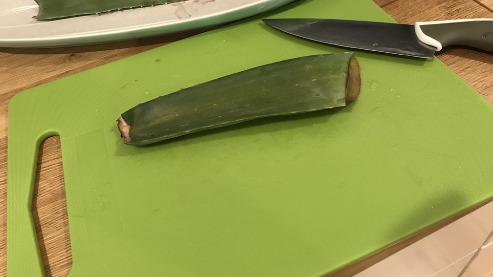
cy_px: 103
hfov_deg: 62.6
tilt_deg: -47.1
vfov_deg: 37.5
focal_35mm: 31
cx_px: 246
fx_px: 405
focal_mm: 3.99
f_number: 1.8
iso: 80
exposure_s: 1/17
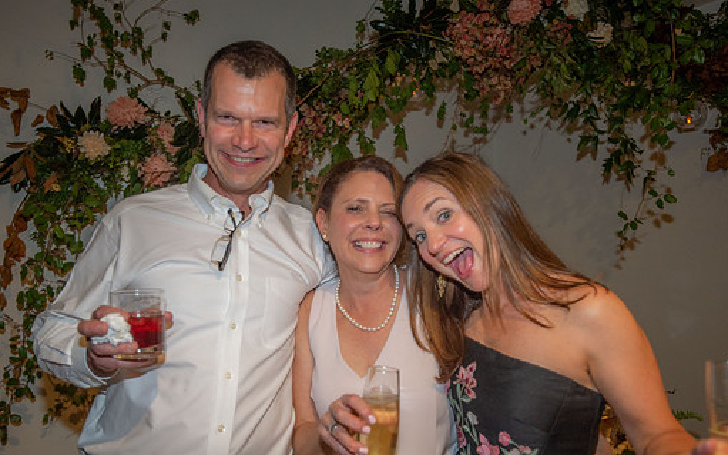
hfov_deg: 52.7
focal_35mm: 37
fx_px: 734
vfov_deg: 34.3
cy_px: 272
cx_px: 346
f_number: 2.8
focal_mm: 32
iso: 1600
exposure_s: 1/80
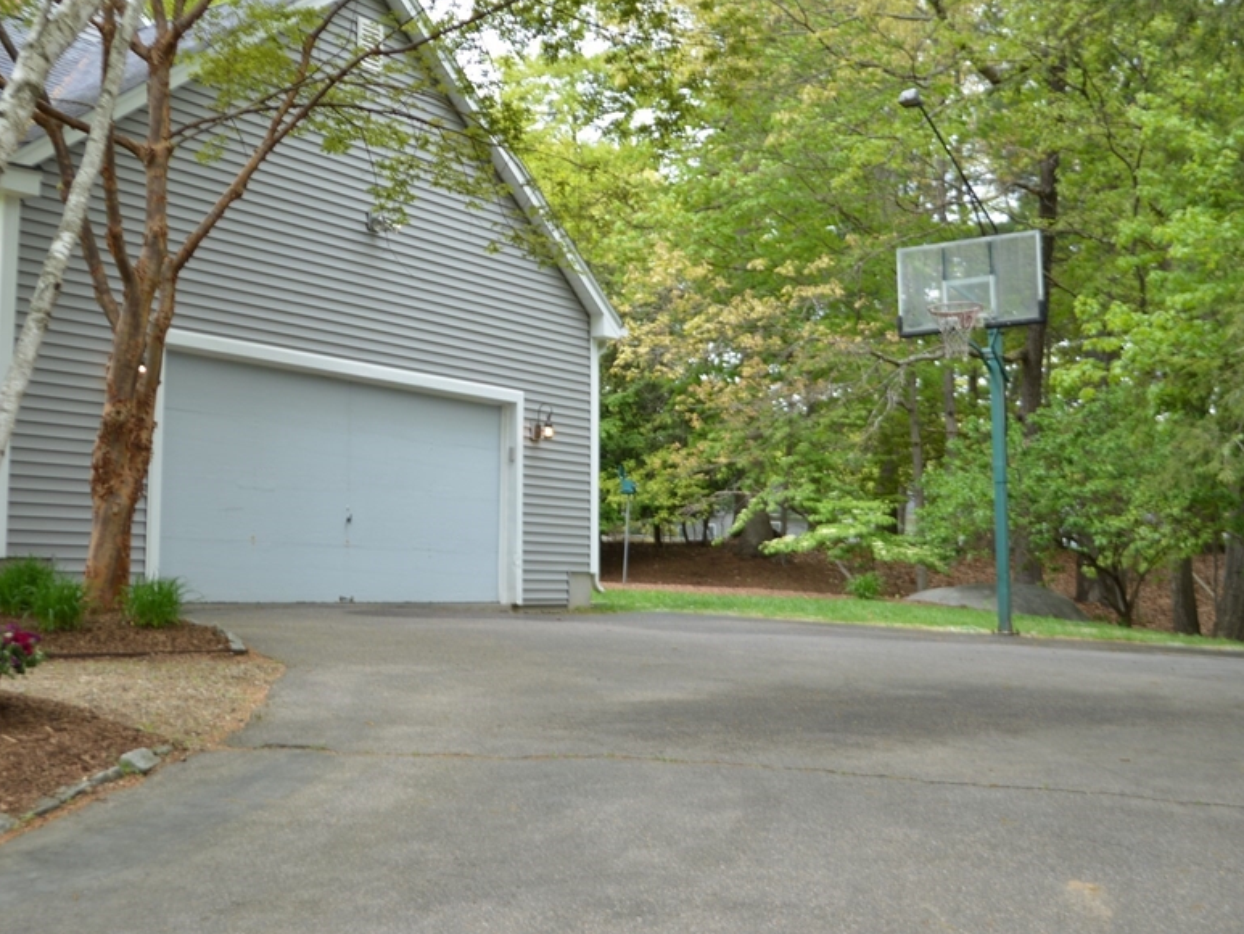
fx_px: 1510
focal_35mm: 42
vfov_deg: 34.3
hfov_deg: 44.7
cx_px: 562
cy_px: 423
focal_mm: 22
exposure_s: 1/125
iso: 100
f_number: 5.6
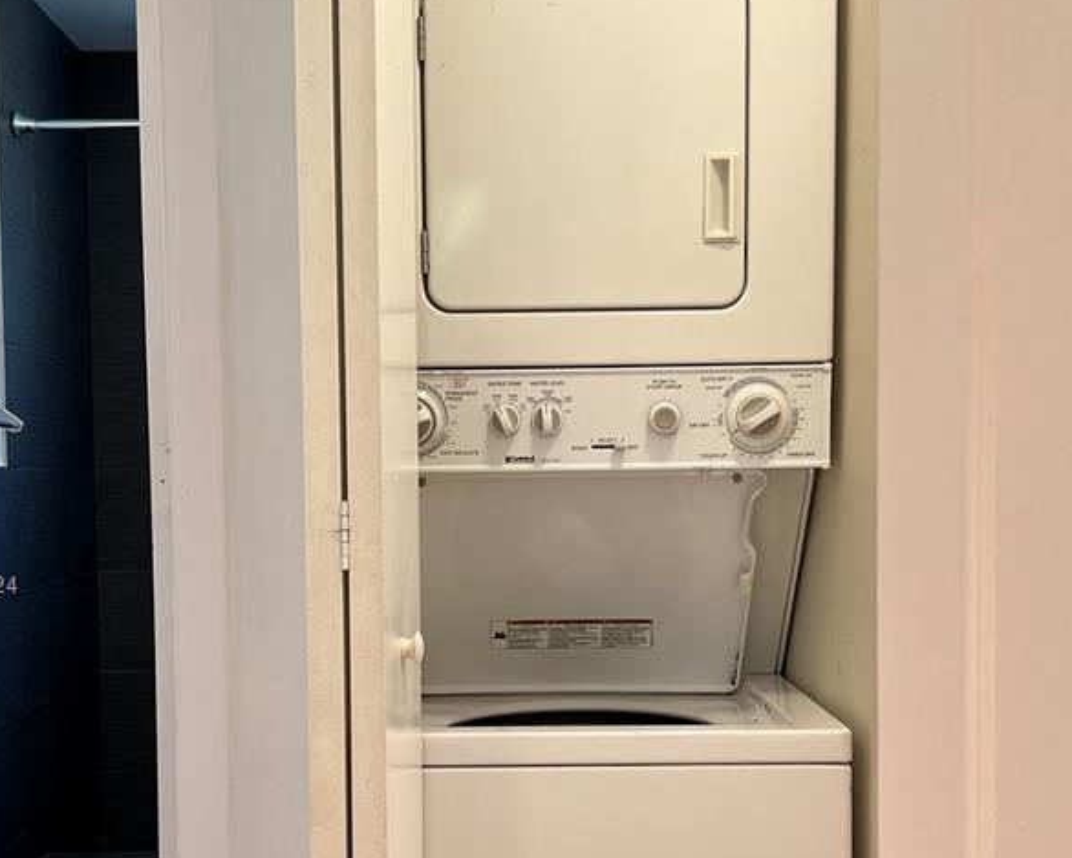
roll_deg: +0.7
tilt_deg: -4.4
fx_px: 1650
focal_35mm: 52
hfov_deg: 36.0
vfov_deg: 28.9
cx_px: 507
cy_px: 587
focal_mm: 5.7
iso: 80
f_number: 1.5
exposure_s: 1/121
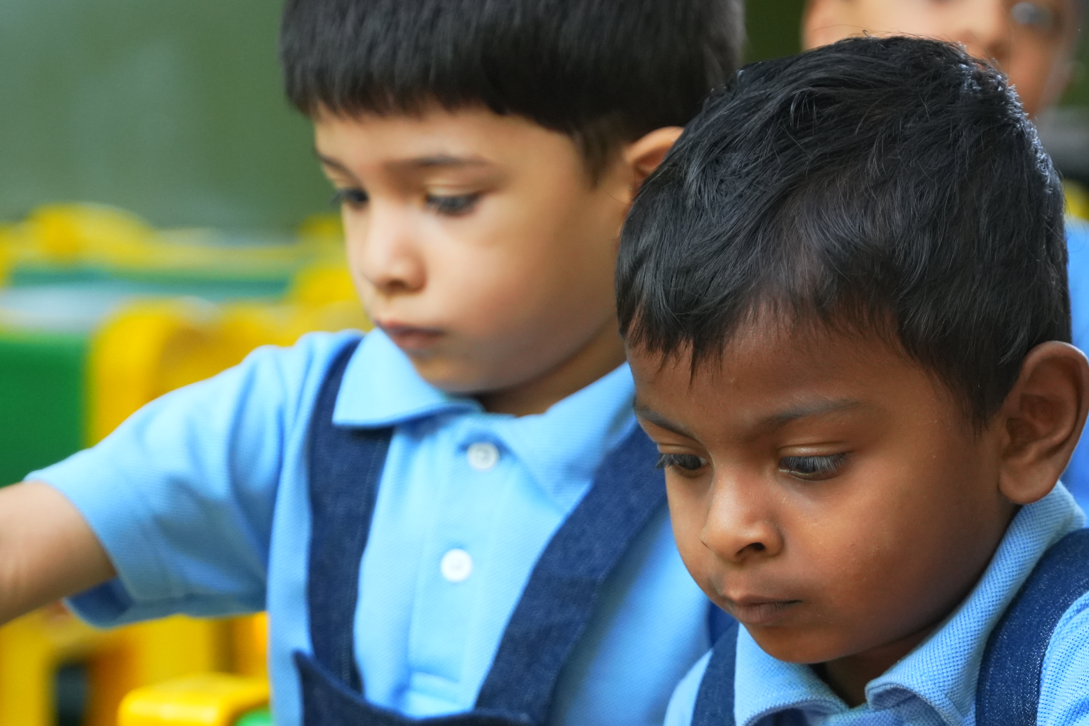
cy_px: 471
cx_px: 622
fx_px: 4136
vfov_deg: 10.0
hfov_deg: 15.0
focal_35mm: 137
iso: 1250
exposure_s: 1/160
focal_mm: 54.7
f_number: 2.8
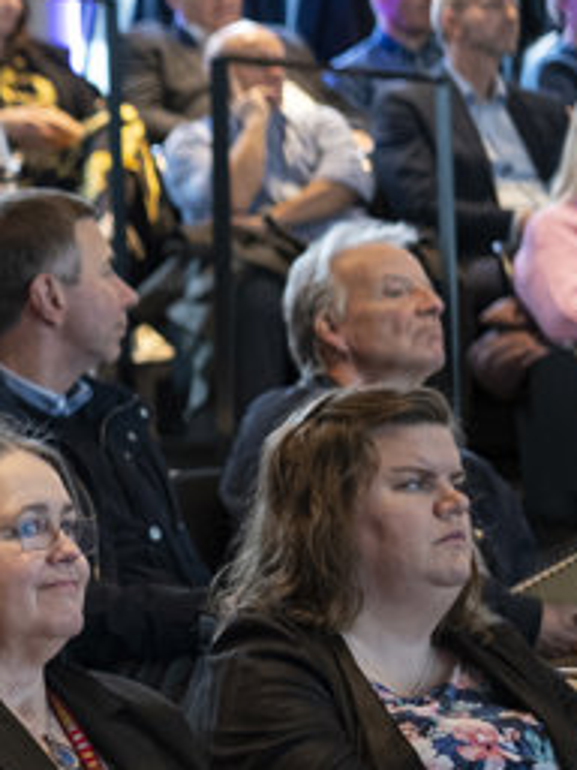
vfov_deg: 11.0
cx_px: -796
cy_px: 442
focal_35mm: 180
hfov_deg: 7.7
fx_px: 4000
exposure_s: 1/40
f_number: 1.8
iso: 1250
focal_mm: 33
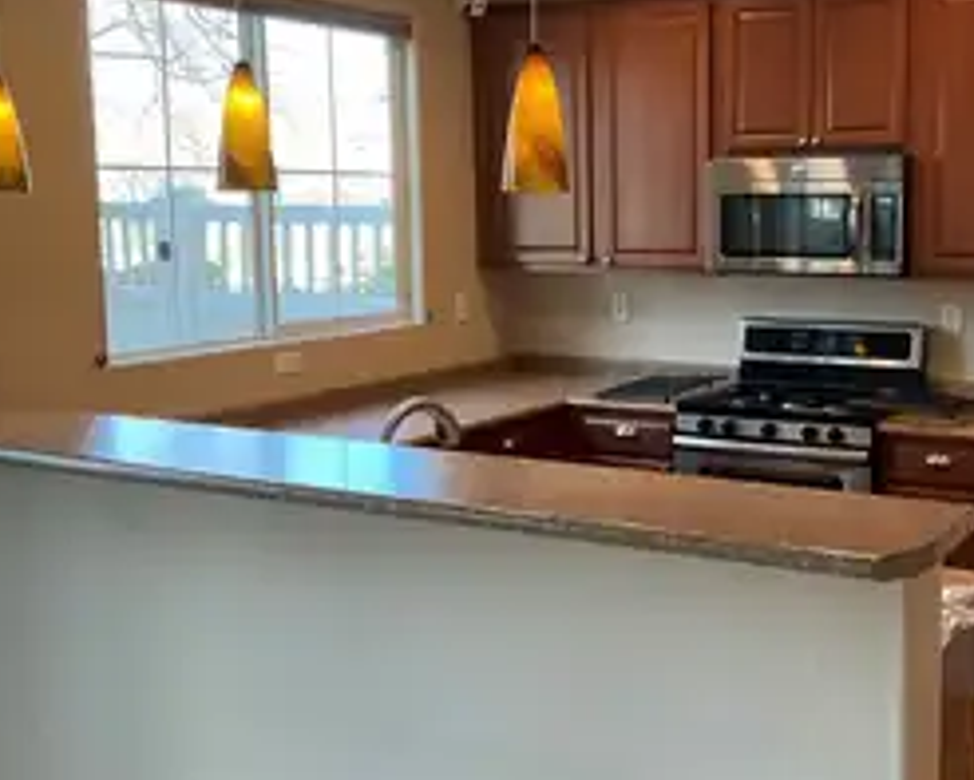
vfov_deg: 32.8
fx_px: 1327
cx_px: 665
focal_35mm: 46
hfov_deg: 39.7
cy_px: 364
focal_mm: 3
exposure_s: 1/60
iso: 80
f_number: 1.8
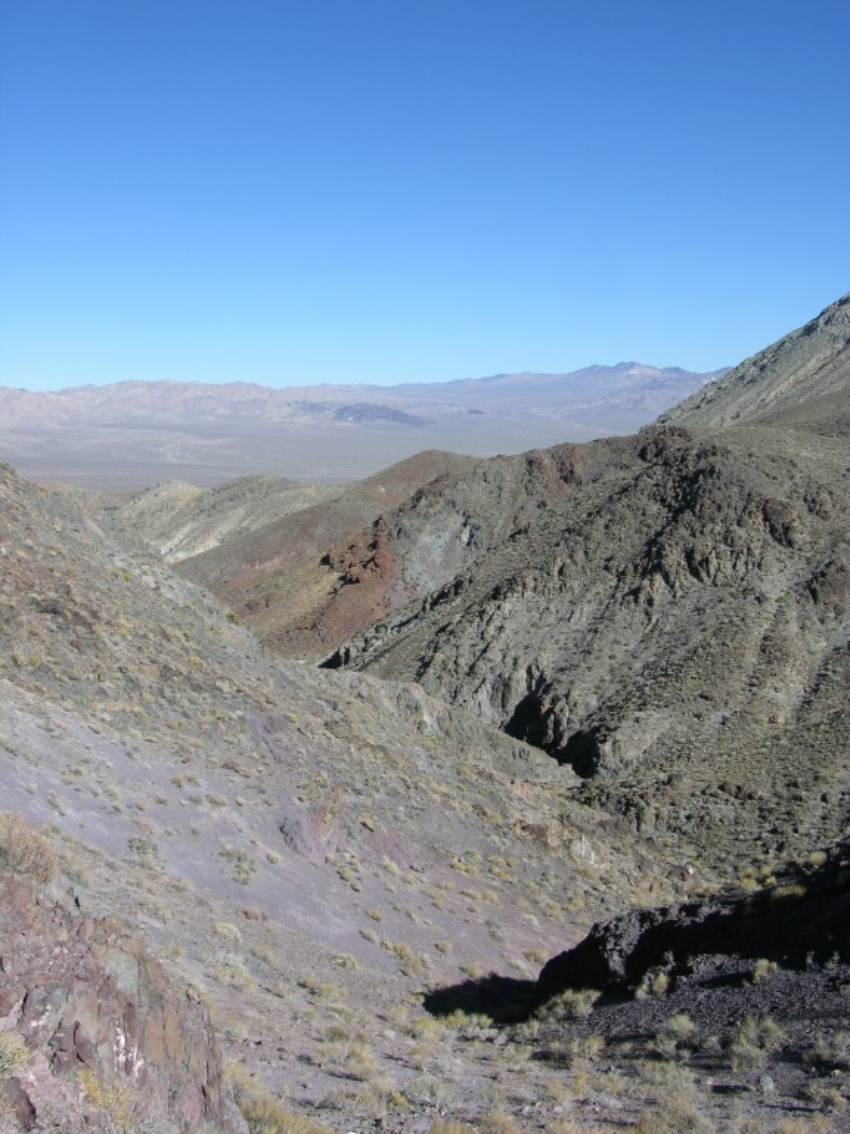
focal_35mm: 35
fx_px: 1146
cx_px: 425
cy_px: 567
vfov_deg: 52.6
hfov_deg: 40.7
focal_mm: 8.9
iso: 50
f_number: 7.1
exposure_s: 1/213
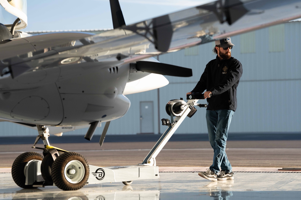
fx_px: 1062
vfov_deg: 10.8
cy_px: 100
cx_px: 150
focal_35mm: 127
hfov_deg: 16.1
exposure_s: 1/640
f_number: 4.5
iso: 500
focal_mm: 127
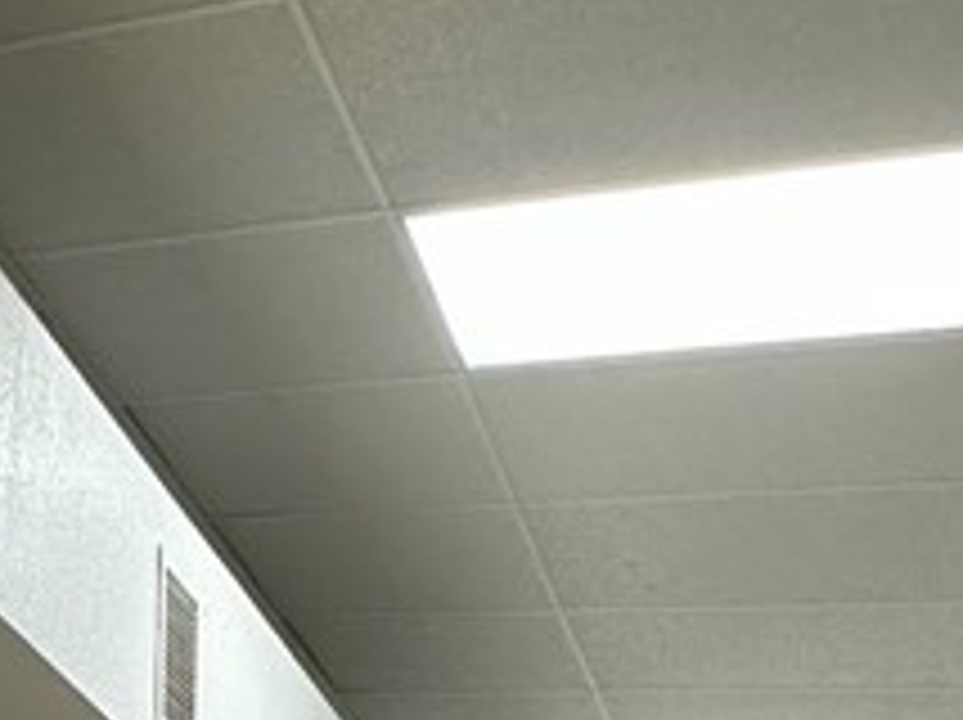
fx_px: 1862
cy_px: 1534
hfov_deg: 27.8
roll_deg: -1.2
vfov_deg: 15.9
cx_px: 81
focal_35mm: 67
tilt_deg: -0.7
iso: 200
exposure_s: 1/120
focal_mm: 2.22
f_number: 2.2
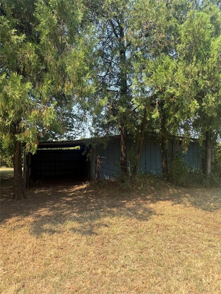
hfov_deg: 56.8
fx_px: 204
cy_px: 147
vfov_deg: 71.6
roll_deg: +1.5
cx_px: 110
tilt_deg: +2.3
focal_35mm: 24
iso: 80
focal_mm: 6.76
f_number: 1.78
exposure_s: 1/1727
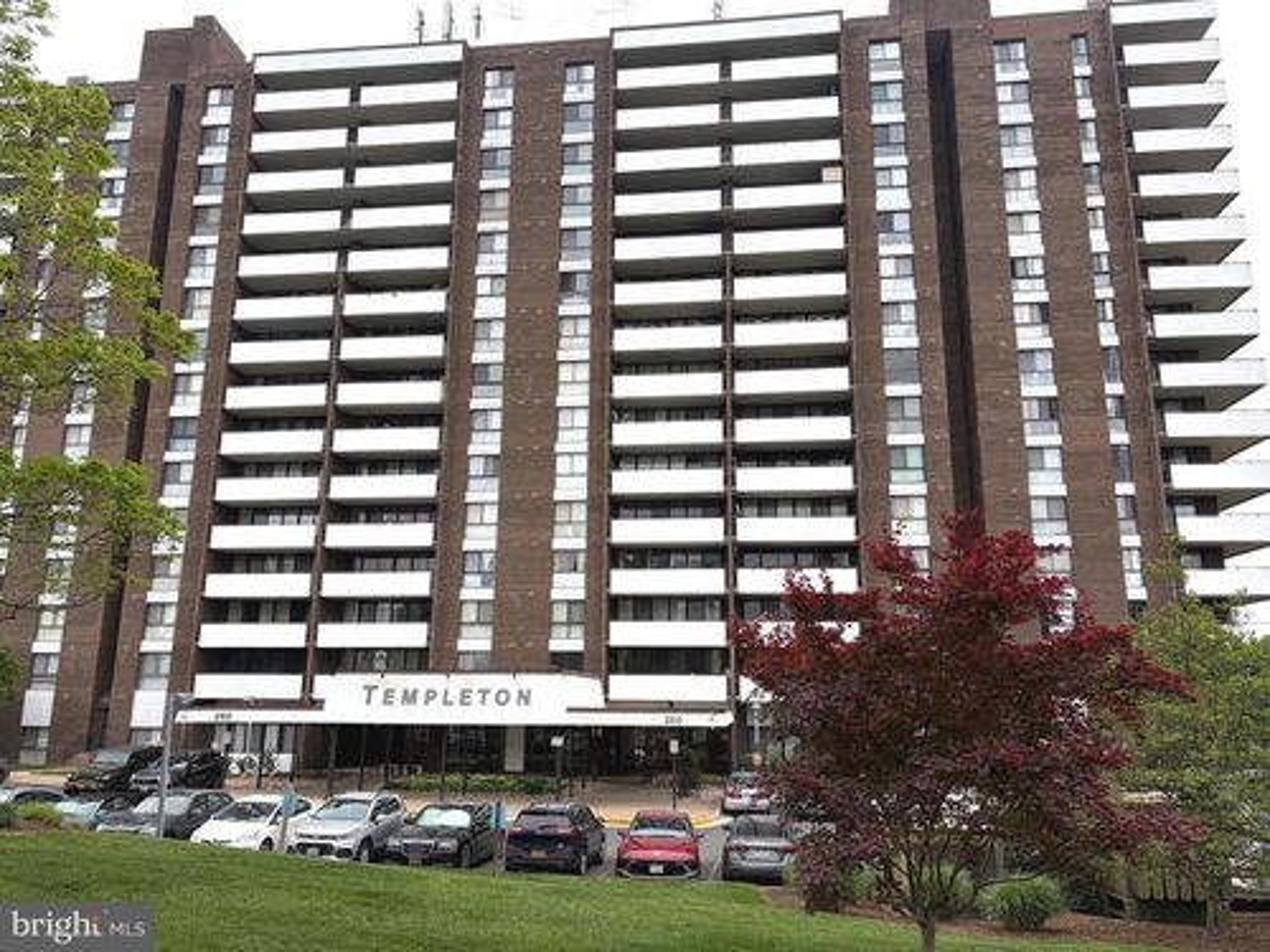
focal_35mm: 26
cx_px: 635
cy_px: 476
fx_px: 954
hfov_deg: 67.3
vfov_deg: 53.1
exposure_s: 1/810
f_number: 1.6
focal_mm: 5.96
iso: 50
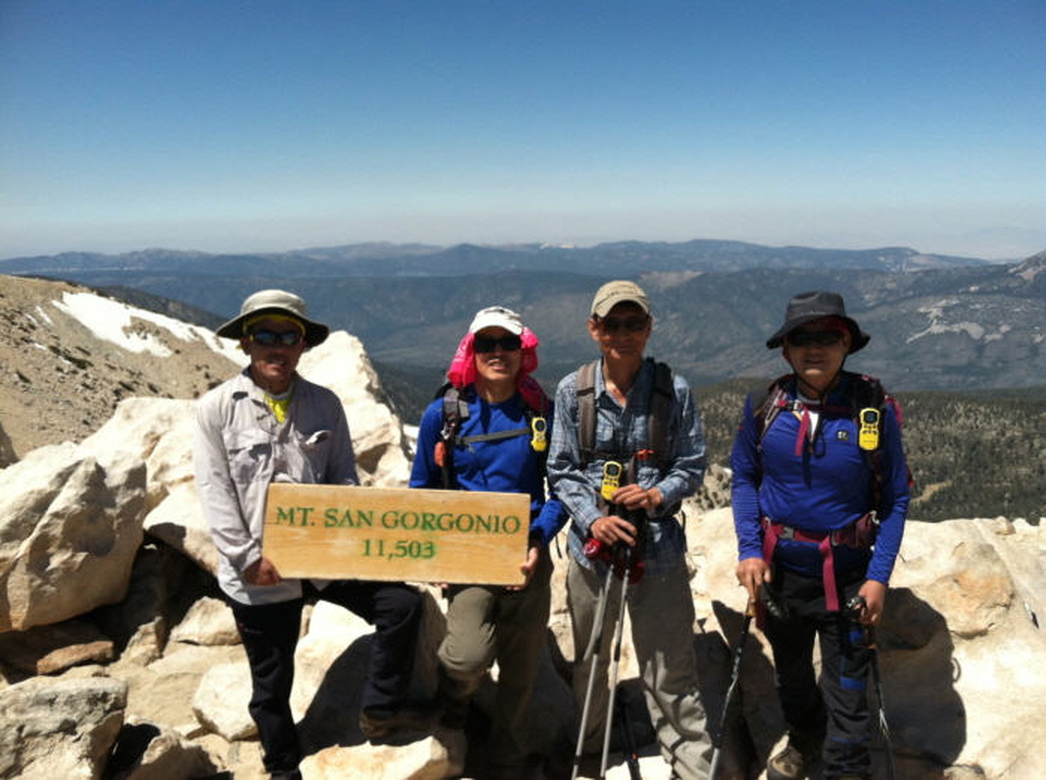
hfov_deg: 52.7
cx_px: 523
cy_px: 390
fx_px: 1055
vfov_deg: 40.6
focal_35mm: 35
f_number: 2.8
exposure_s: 1/1656
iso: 80
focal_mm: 3.85
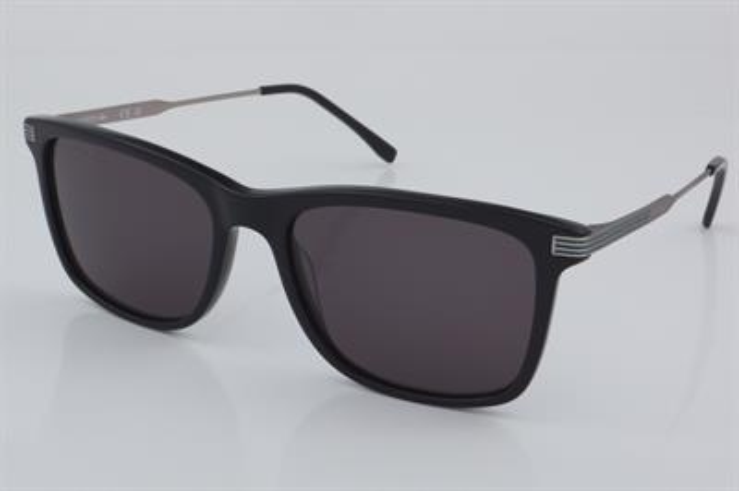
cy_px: 246
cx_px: 370
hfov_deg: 27.0
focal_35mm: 75
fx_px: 1538
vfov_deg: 18.2
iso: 100
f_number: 32
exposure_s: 1/4
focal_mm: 50
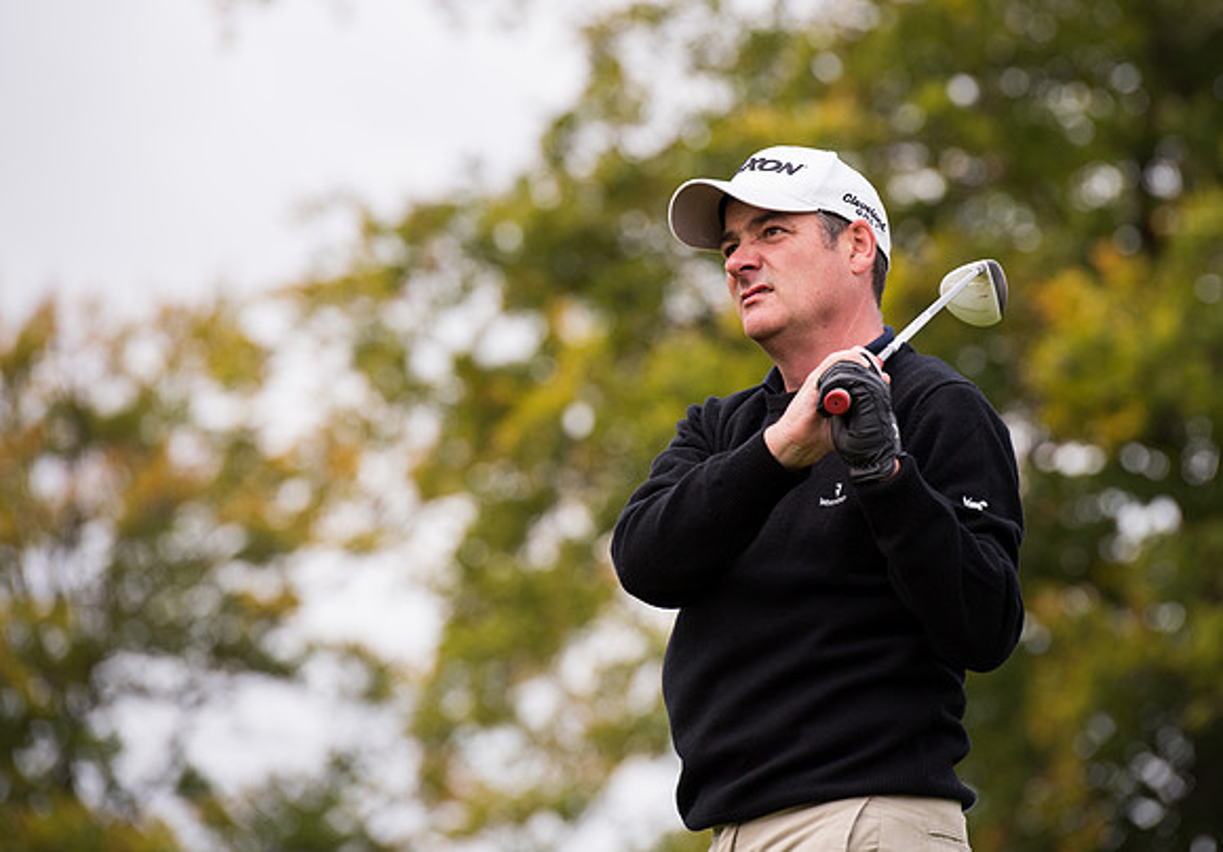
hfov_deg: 8.5
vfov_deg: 5.9
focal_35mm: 239
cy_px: 357
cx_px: 713
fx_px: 8243
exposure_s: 1/1000
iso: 400
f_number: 4.5
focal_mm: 200
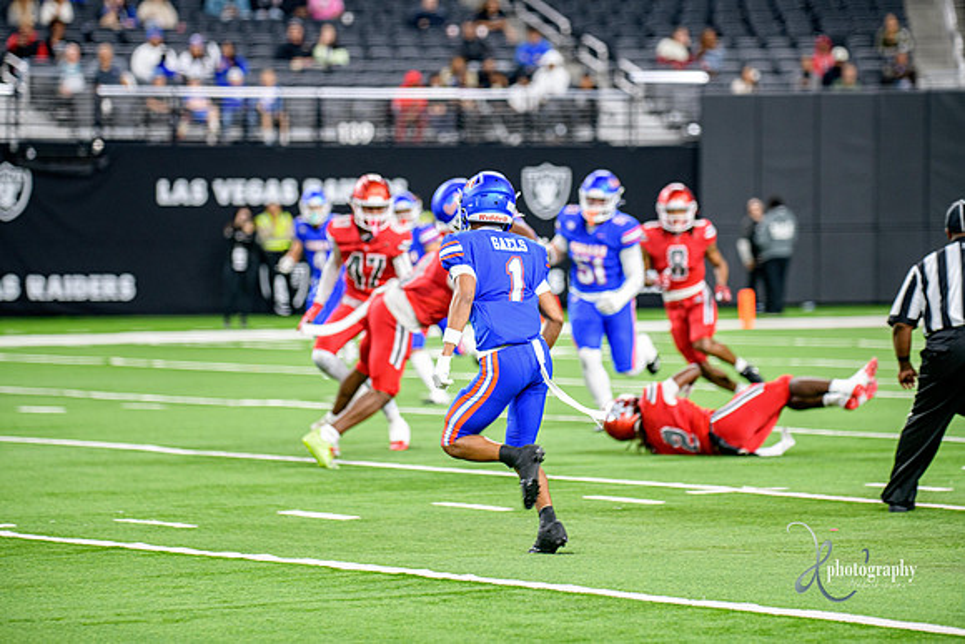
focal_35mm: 180
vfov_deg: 7.6
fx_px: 4826
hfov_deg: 11.4
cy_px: 322
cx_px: 482
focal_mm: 180
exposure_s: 1/400
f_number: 2.8
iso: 1250
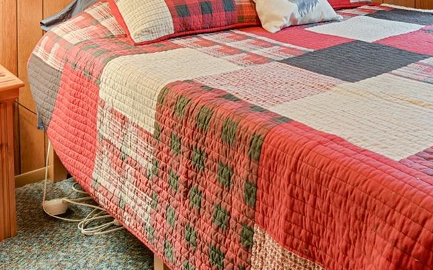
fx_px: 507
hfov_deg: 45.6
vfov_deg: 25.8
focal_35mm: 43
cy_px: -75
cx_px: 285
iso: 250
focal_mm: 17
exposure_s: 6
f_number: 8
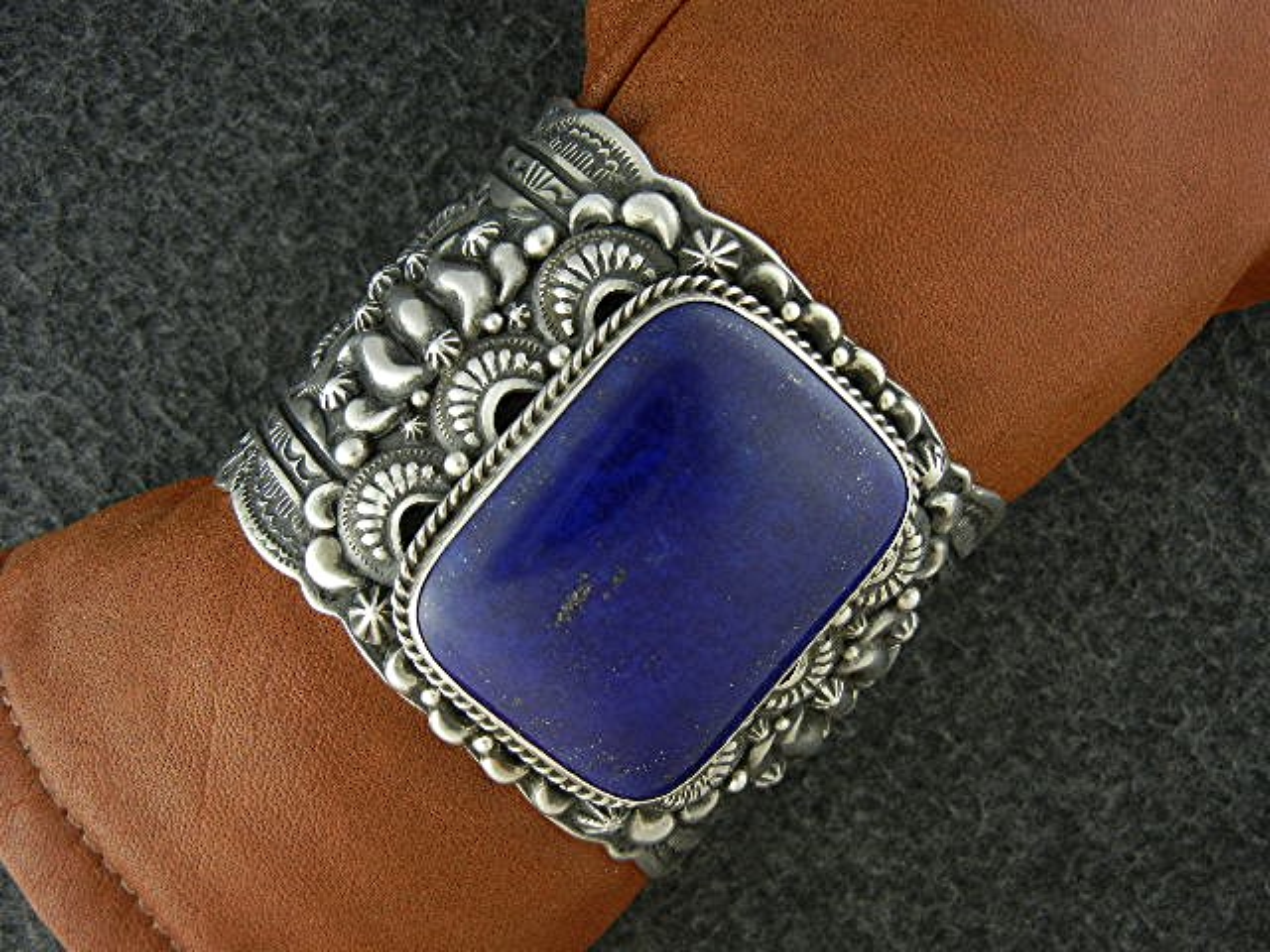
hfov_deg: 42.1
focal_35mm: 45
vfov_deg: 32.2
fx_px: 1651
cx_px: 635
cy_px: 476
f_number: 3.8
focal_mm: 8.1
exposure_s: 1
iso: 200
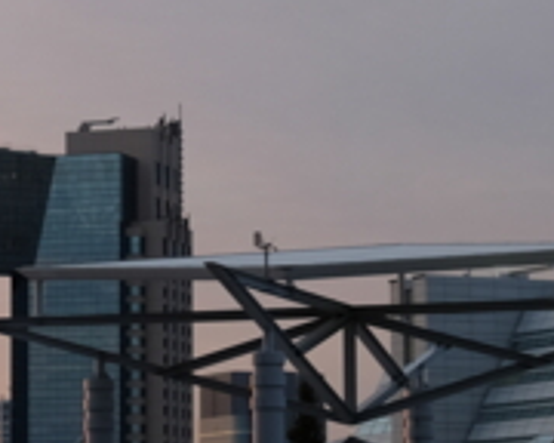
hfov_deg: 10.3
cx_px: 138
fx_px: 3066
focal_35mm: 187
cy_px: 202
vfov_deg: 8.3
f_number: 4
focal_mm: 23
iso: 200
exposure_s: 1/70
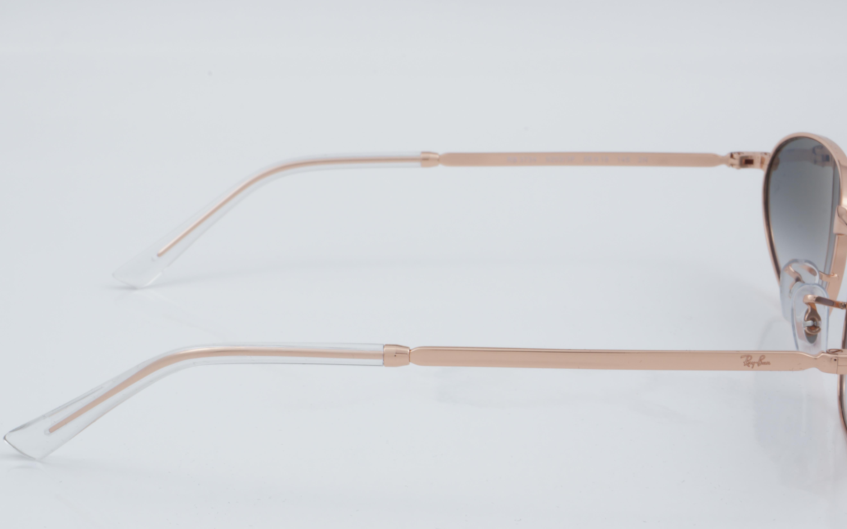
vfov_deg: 15.0
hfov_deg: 23.8
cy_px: 319
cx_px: 443
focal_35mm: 87
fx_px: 2008
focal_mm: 50
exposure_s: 1/4
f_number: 32
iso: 100
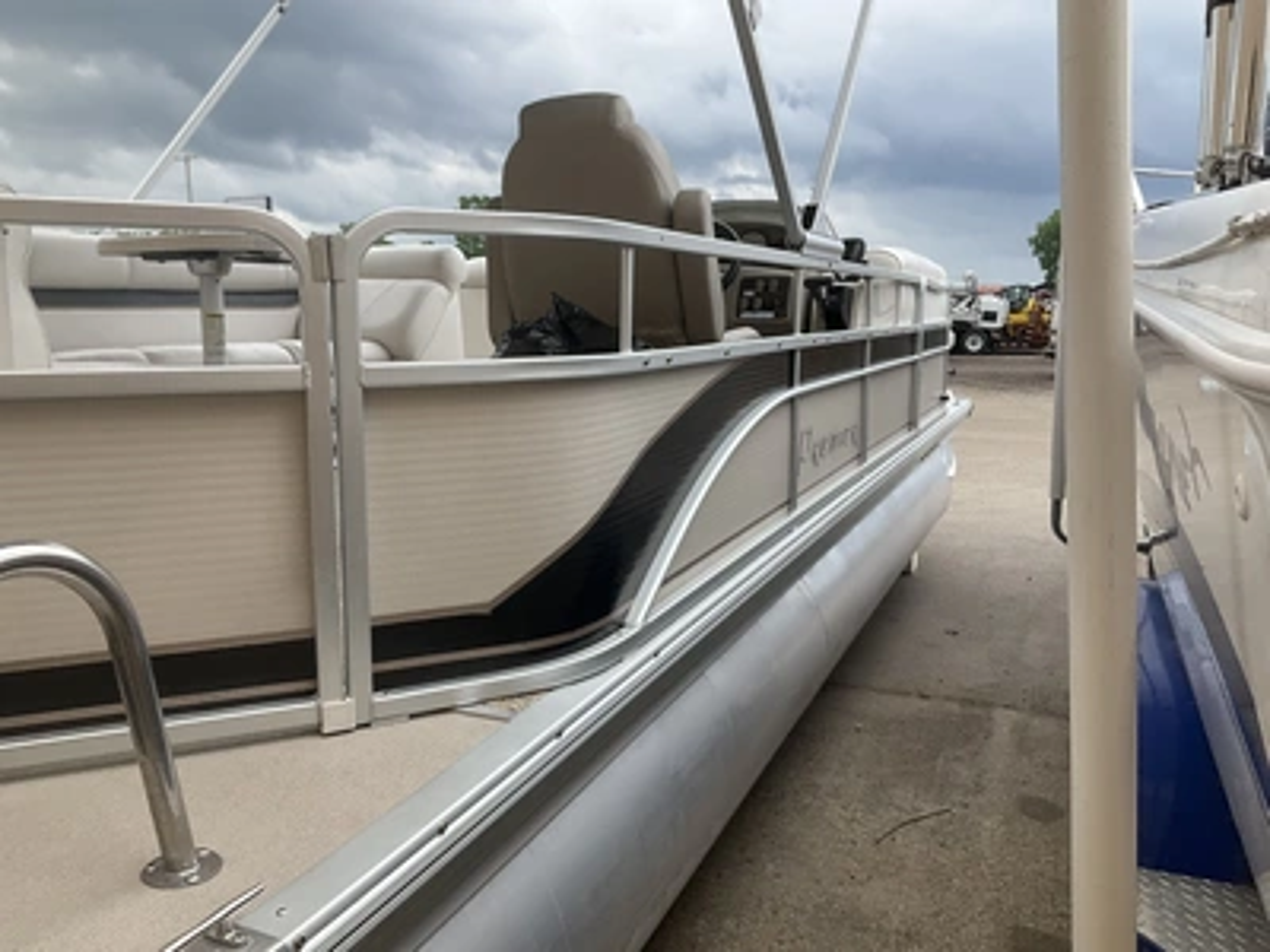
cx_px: 635
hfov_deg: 61.7
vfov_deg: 48.2
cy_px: 476
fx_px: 1064
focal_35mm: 29
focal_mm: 3
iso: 25
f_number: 1.8
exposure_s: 1/1279
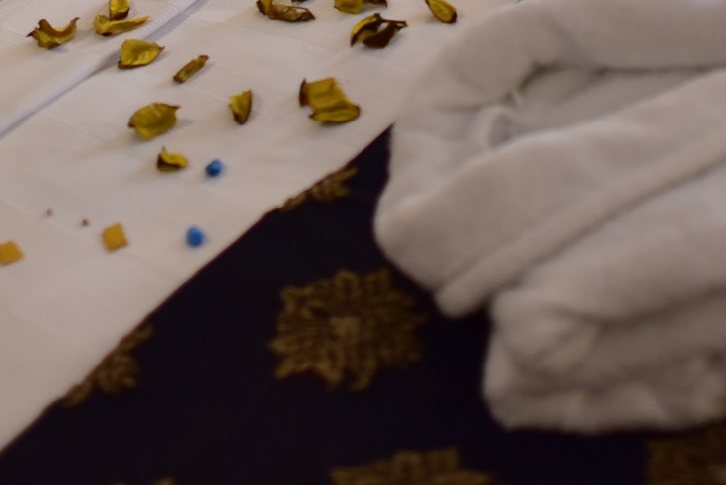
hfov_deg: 20.5
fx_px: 1998
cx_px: 495
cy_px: -460
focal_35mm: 99
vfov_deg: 12.3
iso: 500
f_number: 1.4
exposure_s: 1/100
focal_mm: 24
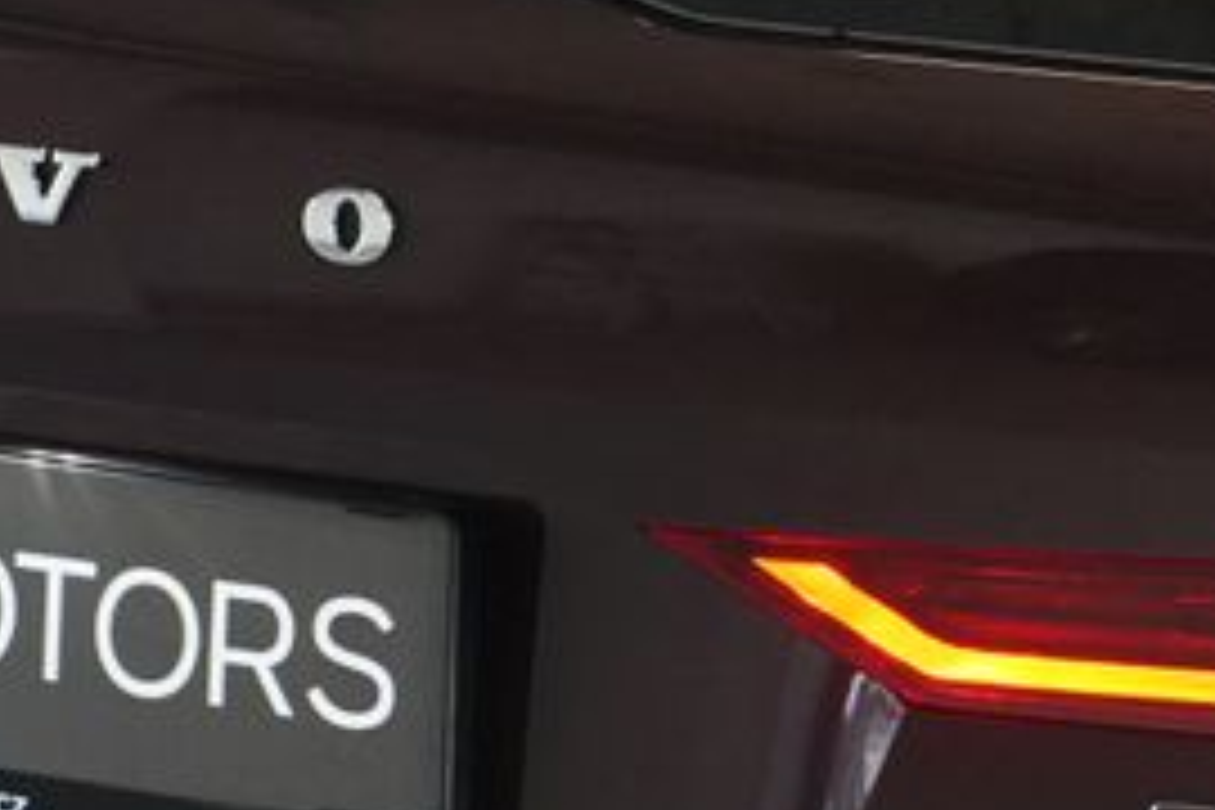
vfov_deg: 5.2
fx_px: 8943
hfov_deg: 7.7
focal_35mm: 265
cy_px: -38
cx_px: 1570
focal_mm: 70
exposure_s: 1/160
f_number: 5.6
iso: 8000
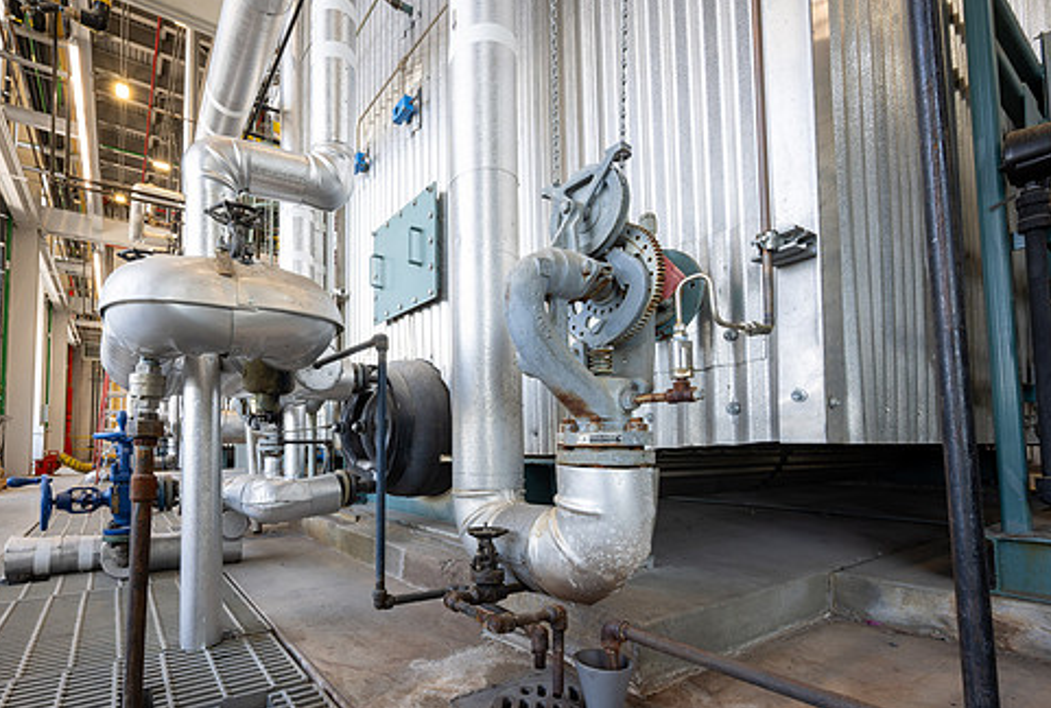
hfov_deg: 91.9
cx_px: 421
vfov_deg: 70.1
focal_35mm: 17
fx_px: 498
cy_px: 423
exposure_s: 1
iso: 100
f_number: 16
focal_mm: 14
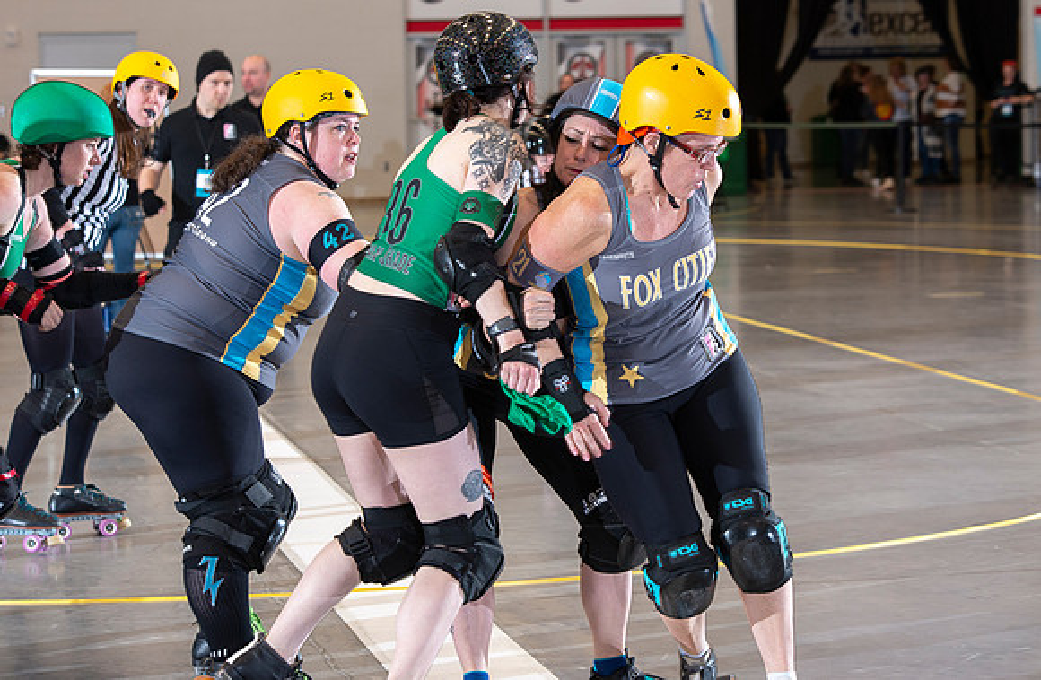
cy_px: 287
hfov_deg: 18.0
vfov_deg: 11.8
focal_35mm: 114
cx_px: 590
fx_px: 3278
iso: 640
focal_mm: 100
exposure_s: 1/160
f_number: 5.6
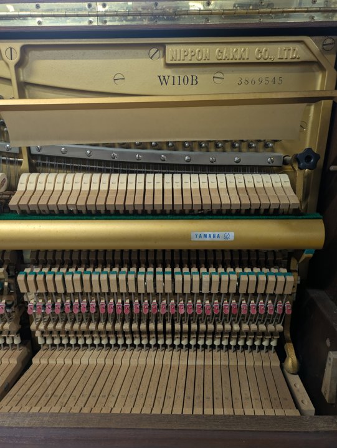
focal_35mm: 25
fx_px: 324
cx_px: 168
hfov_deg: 54.9
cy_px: 224
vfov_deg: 69.4
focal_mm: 5.43
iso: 187
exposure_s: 1/40
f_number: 1.89
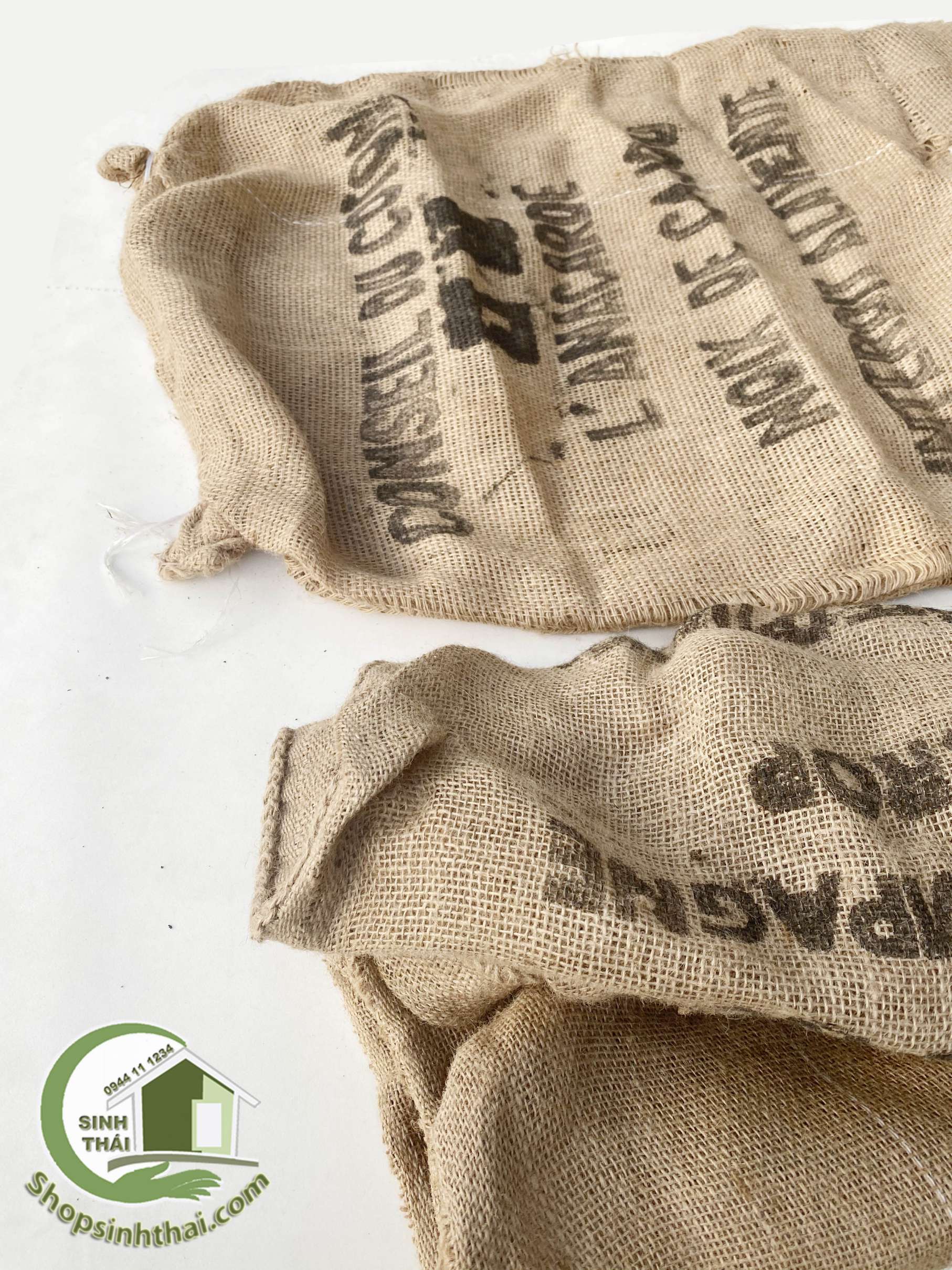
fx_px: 953
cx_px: 476
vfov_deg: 67.3
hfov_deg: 53.1
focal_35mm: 26
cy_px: 635
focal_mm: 4.25
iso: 32
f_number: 1.8
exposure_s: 1/129
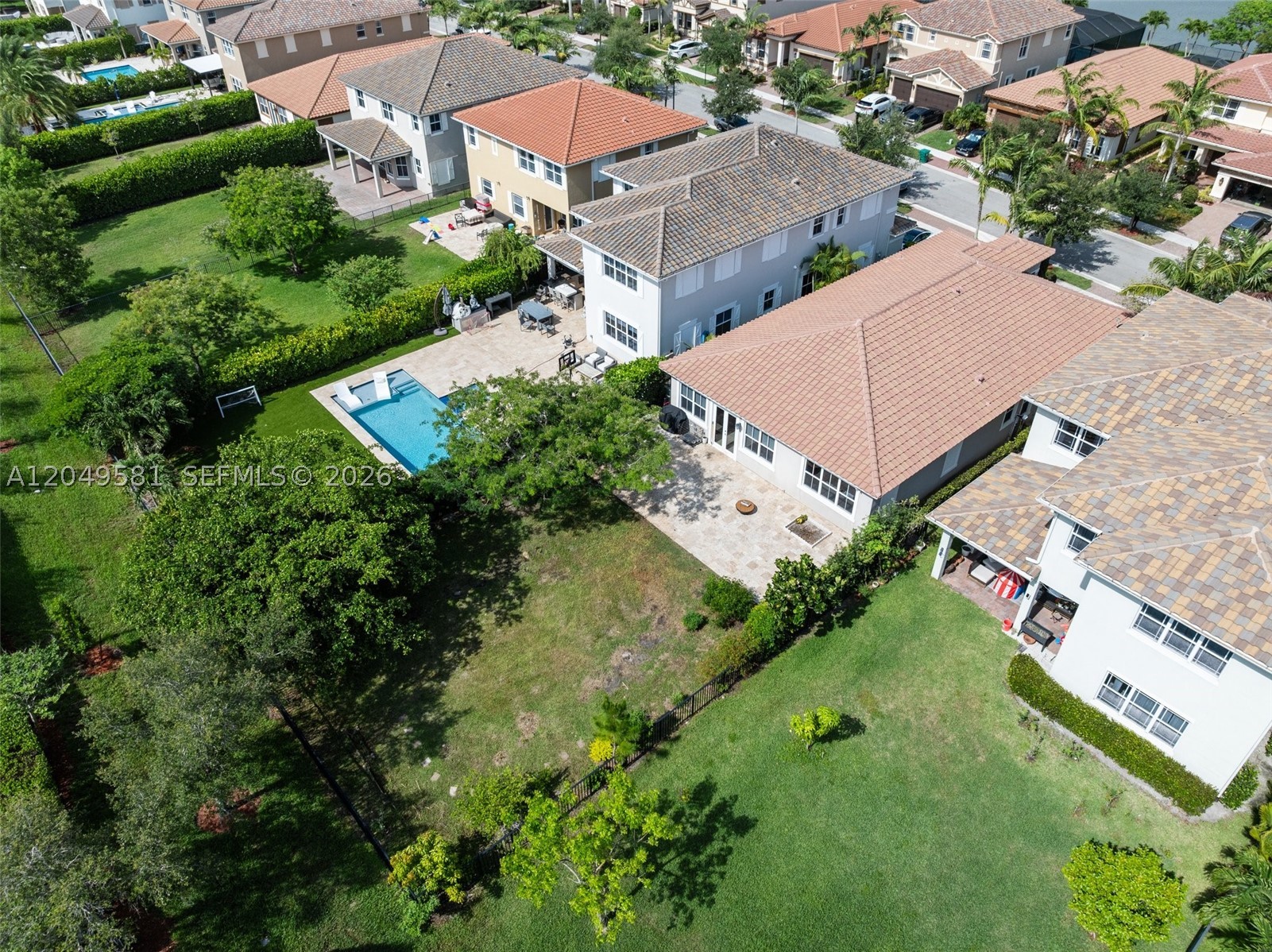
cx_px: 636
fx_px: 881
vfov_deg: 56.7
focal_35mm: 24
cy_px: 476
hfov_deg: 71.6
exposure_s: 1/800
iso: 120
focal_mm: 12.29
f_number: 2.8
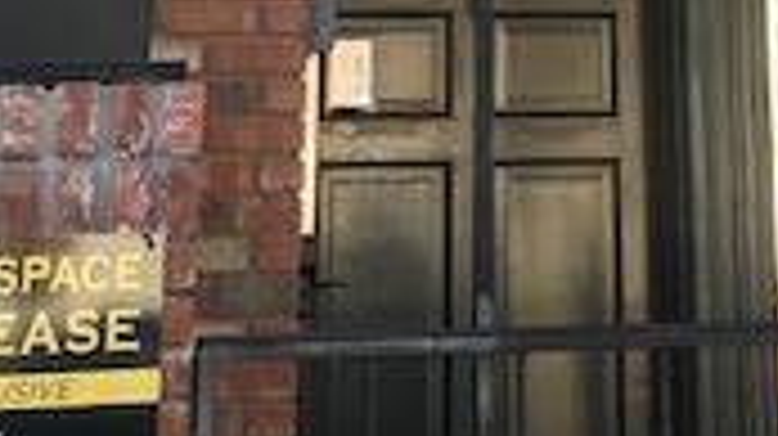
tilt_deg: +20.8
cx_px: 675
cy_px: -589
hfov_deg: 18.7
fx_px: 2329
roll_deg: -0.2
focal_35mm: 113
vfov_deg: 9.6
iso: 20
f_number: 1.8
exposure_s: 1/193
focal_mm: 3.99
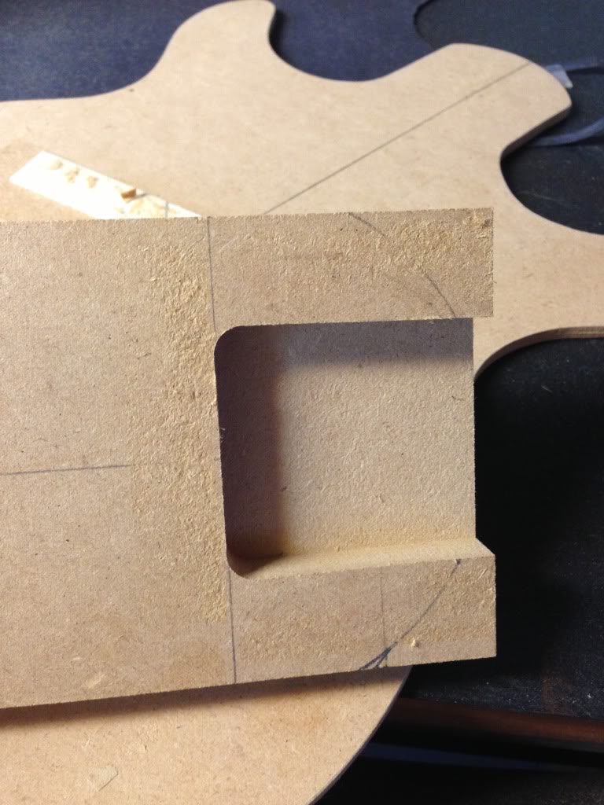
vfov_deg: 55.4
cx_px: 302
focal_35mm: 33
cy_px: 402
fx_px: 768
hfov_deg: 42.9
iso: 200
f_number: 2.4
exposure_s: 1/20
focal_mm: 4.1
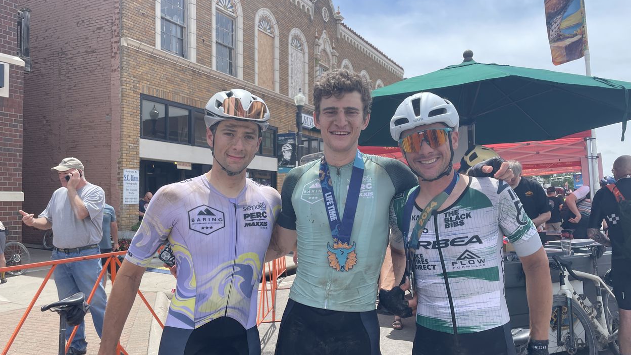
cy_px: 194
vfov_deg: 40.1
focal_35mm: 29
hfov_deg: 66.1
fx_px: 485
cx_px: 316
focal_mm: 4.2
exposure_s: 1/1916
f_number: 1.6
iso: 32
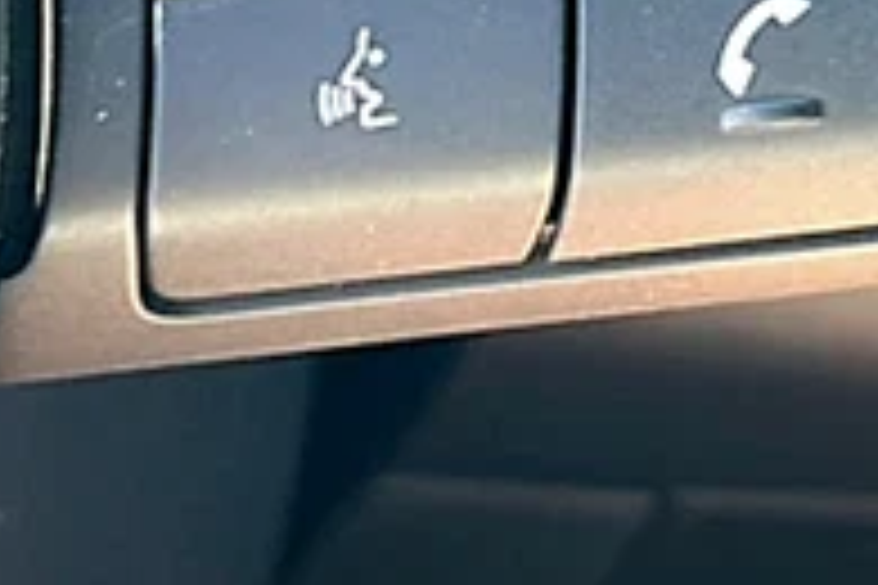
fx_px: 4634
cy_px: -268
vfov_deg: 7.1
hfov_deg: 10.7
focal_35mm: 190
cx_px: 855
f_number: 1.78
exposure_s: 1/122
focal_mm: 6.86
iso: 64
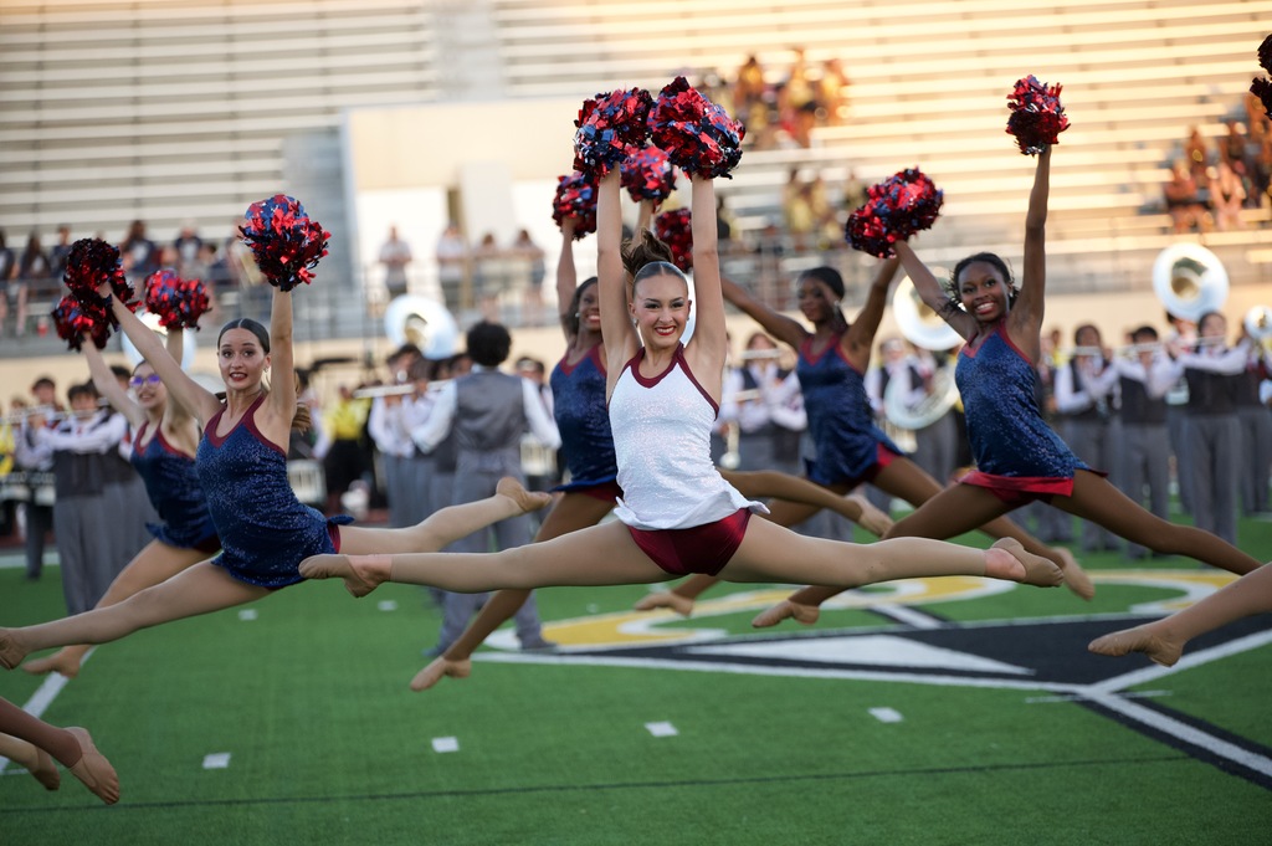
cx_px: 636
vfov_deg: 10.1
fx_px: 4766
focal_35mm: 135
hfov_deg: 15.2
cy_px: 423
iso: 1600
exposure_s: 1/1250
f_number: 2.8
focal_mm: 135
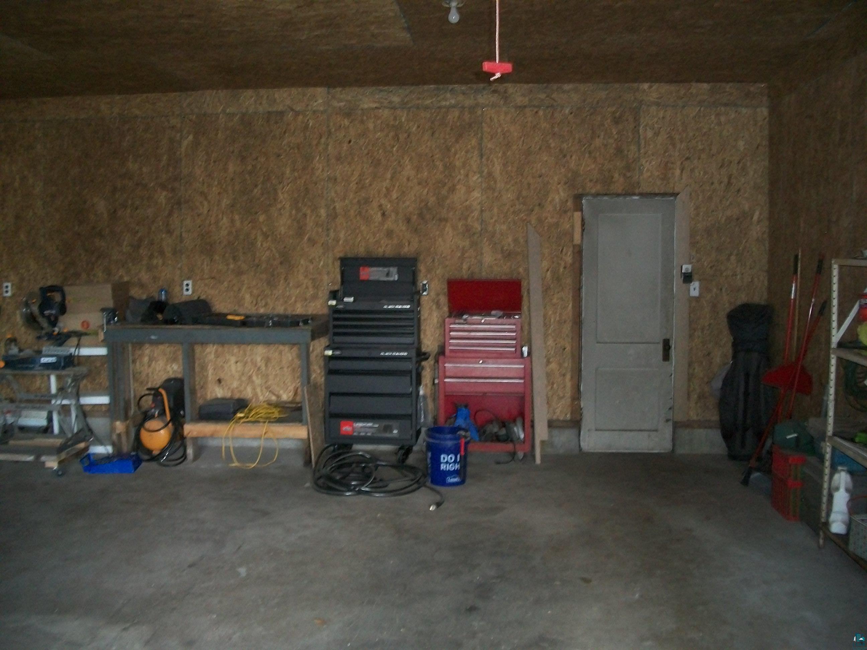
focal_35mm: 32
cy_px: 325
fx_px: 801
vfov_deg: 44.2
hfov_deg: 56.8
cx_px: 434
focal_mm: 5.7
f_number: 2.9
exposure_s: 1/60
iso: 240
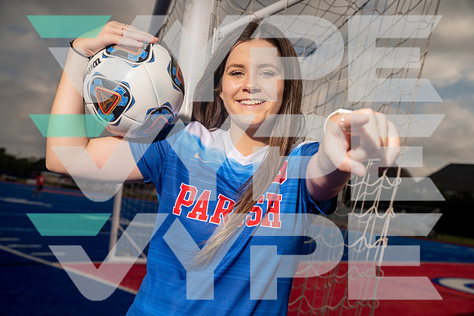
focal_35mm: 39
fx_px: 514
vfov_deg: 34.2
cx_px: 237
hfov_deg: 49.5
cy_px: 158
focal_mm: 39
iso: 100
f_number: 5.6
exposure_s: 1/250
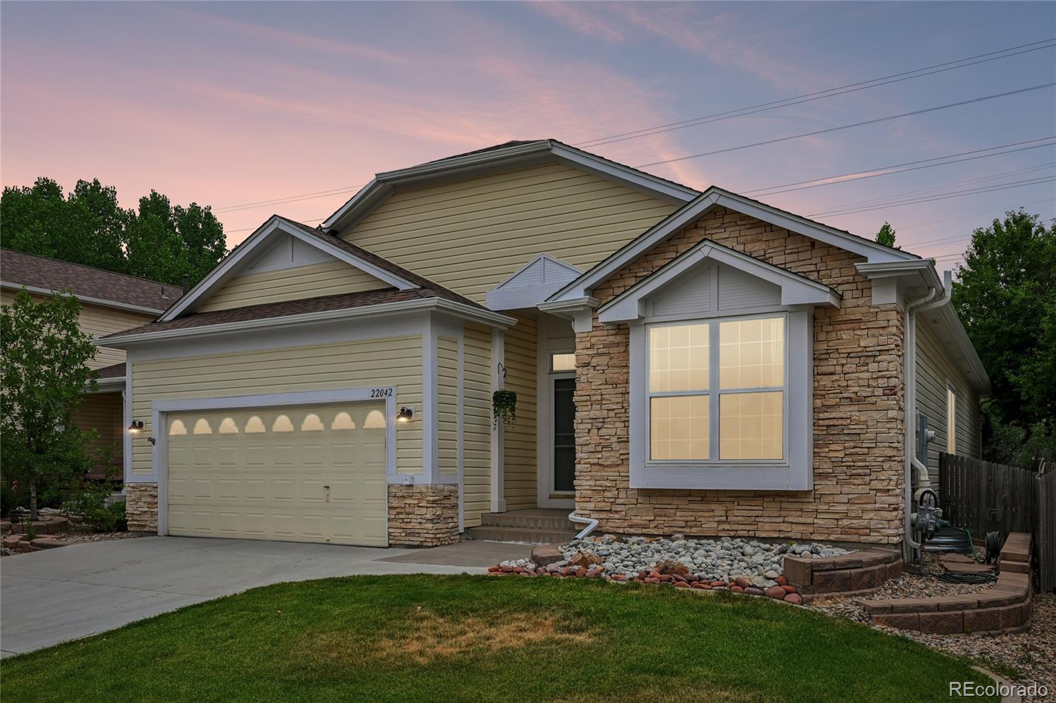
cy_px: 352
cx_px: 528
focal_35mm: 28
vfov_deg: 47.1
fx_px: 806
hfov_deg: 66.4
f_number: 10
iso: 64
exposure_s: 1/100
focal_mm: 27.5
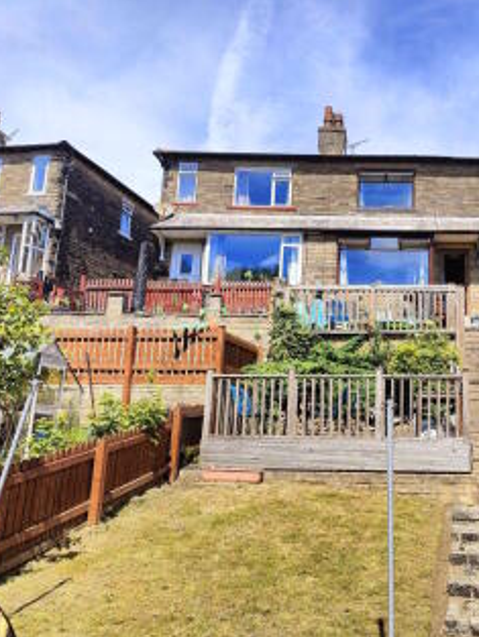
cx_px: 387
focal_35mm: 31
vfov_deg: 58.3
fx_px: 572
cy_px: 316
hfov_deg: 43.2
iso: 50
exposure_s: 1/2237
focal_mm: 6.06
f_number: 1.8
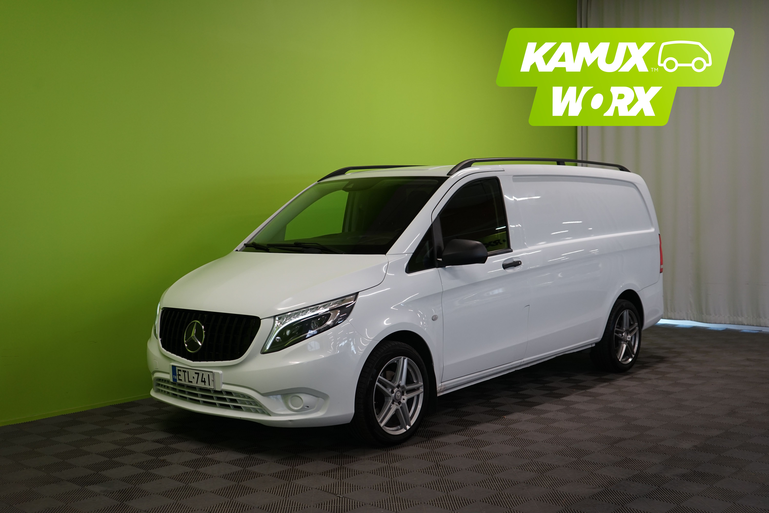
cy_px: 256
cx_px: 384
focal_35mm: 40
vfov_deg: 33.4
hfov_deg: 48.5
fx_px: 854
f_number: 4
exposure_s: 1/160
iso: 640
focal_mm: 40
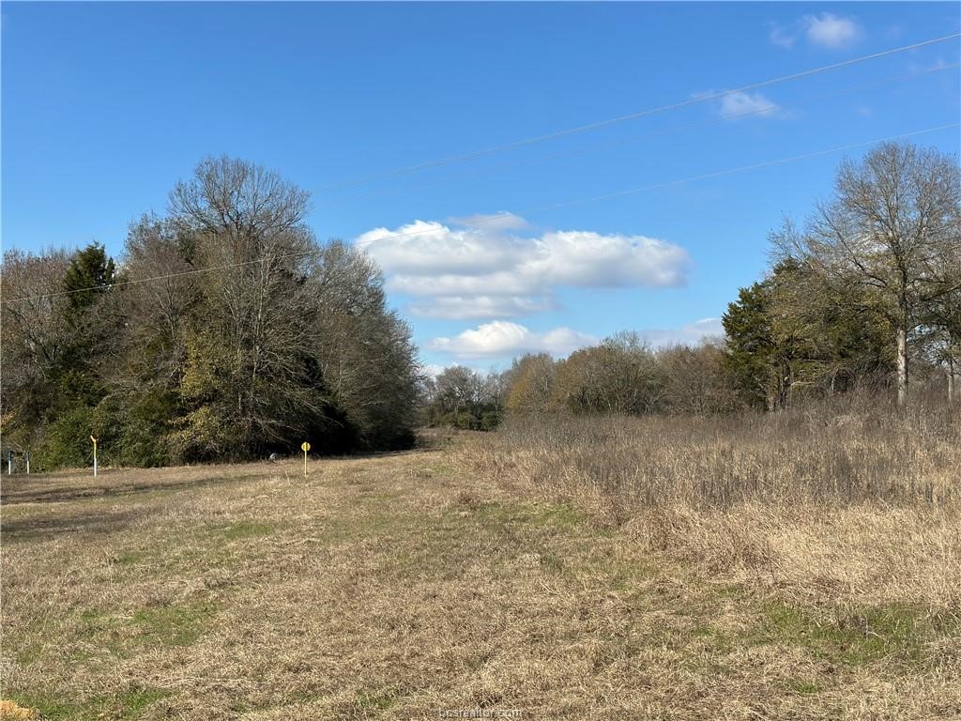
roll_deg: -0.1
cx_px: 480
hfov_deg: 39.7
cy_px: 360
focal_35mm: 48
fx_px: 1333
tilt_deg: +4.3
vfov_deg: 30.3
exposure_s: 1/6623
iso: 80
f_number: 1.78
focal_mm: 6.86
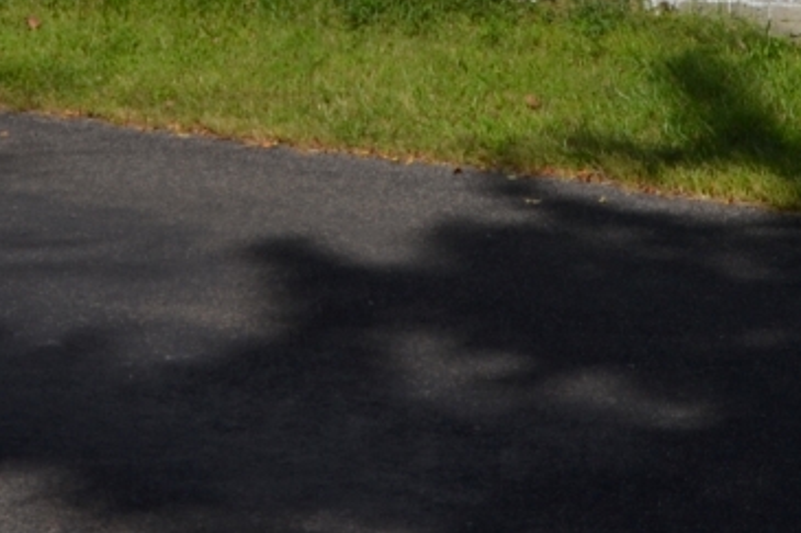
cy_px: -265
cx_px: 241
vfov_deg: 11.8
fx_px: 2469
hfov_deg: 18.4
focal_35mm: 111
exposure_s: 1/320
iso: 100
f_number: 9
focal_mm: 18
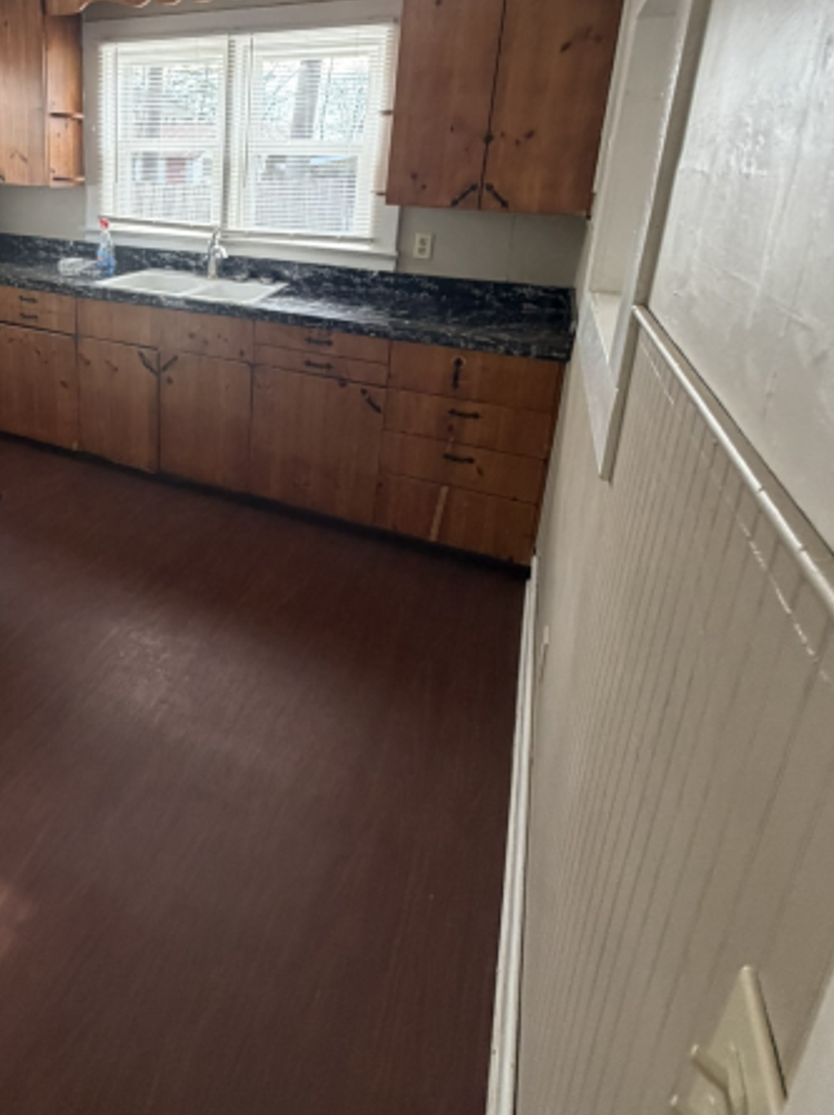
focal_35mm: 21
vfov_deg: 75.8
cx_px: 223
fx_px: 676
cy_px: 345
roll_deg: -2.9
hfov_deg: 60.4
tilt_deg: -17.0
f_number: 2.2
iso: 320
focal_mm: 2.22
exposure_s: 1/86
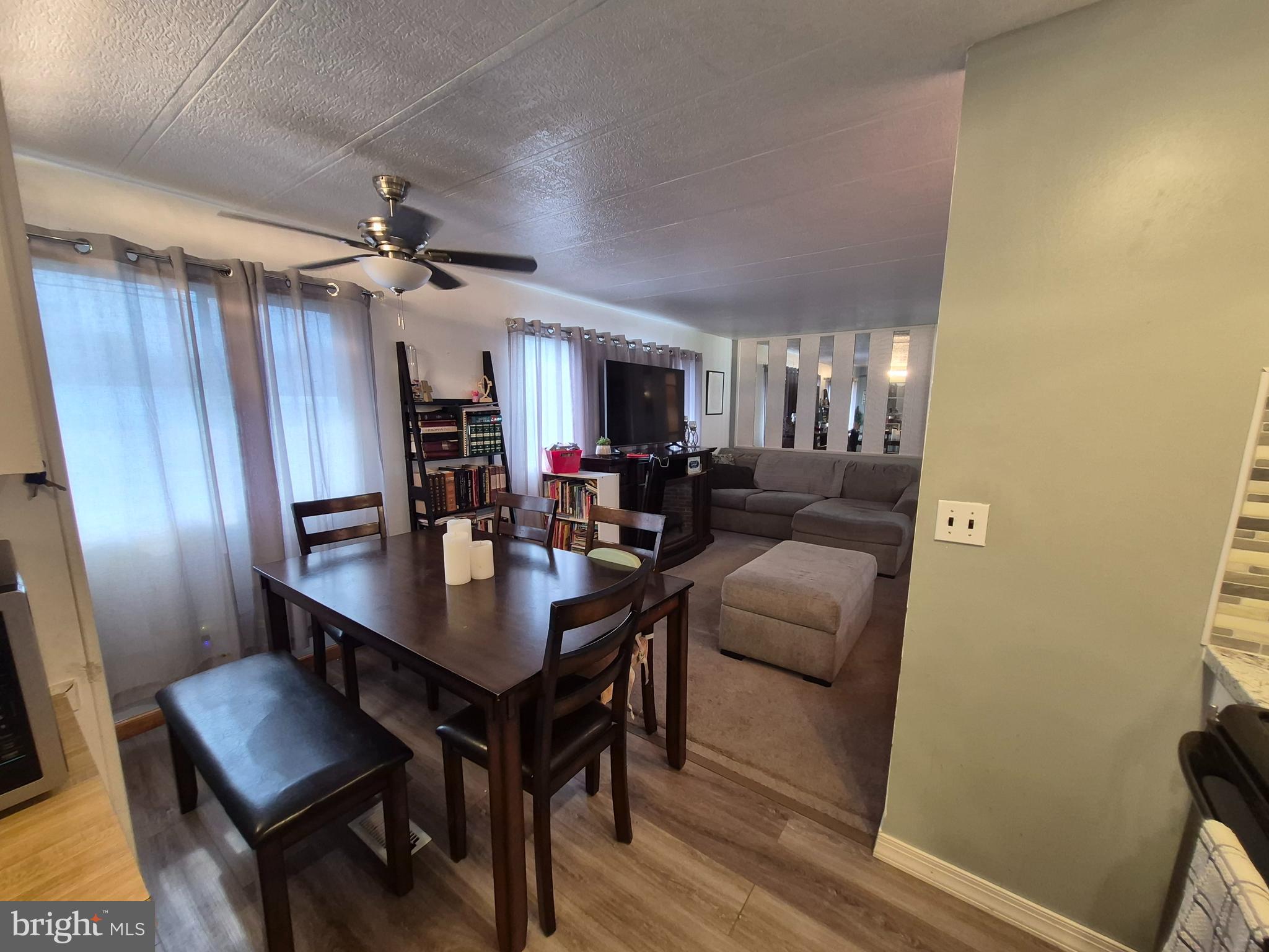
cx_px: 634
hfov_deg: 106.2
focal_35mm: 13
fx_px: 477
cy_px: 476
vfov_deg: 89.9
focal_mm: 1.74
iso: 160
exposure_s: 1/60
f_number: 2.2
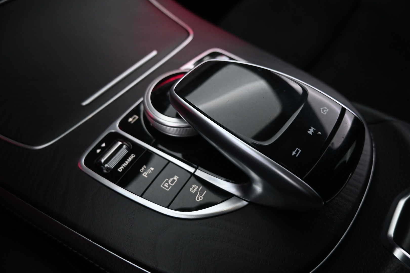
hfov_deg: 73.7
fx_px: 273
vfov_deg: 53.1
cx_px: 205
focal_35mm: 24
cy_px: 136
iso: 1000
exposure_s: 1/25
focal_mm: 16
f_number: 3.5
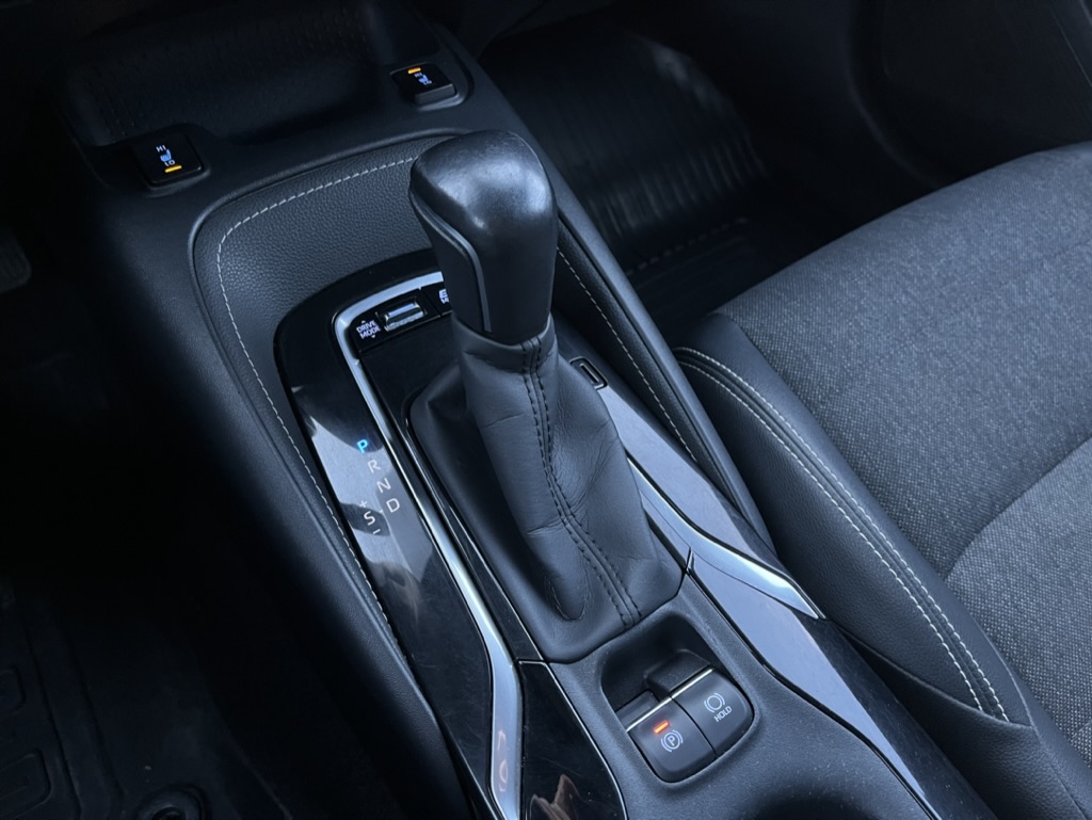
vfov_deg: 53.1
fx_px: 821
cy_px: 410
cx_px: 546
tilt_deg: -50.4
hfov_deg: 67.3
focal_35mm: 26
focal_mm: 5.1
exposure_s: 1/49
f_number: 1.6
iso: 250
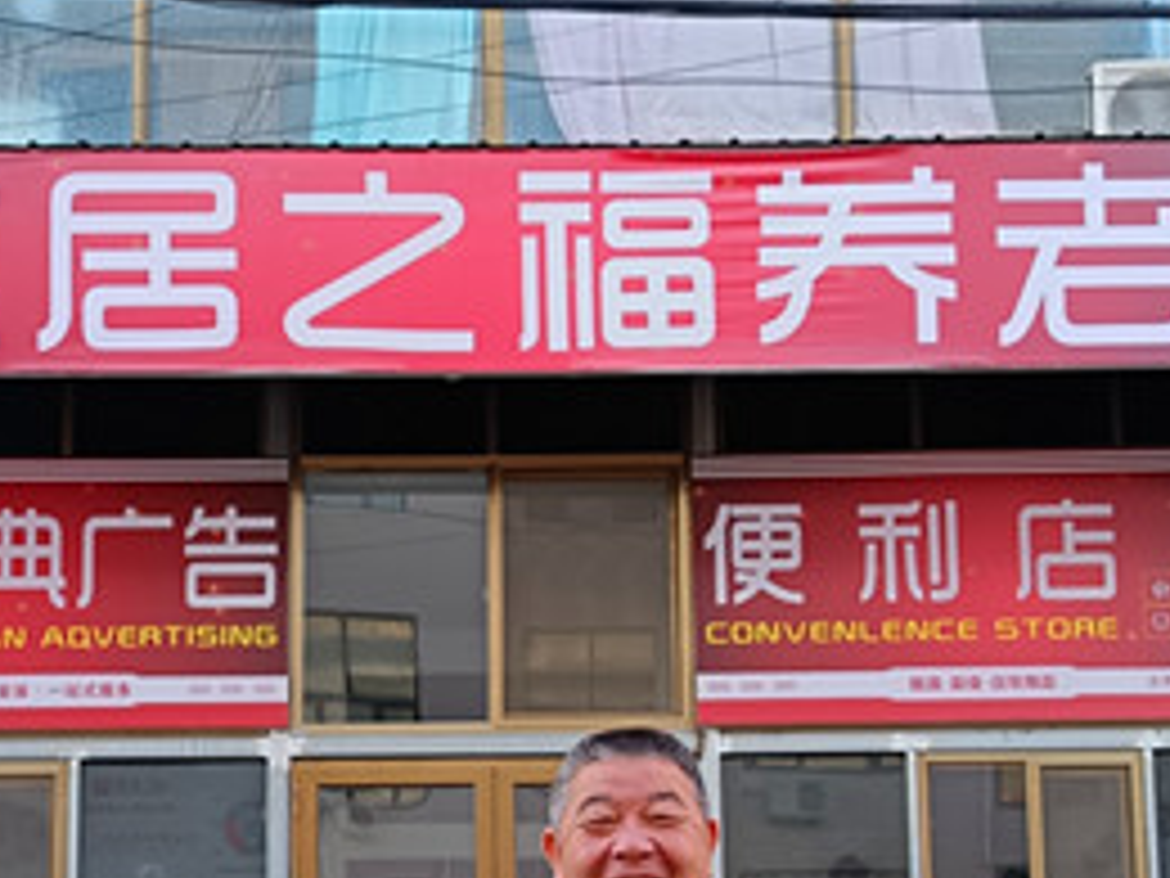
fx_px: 2535
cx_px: 513
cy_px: 709
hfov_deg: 26.0
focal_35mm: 75
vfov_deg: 19.4
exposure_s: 1/100
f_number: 1.75
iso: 215
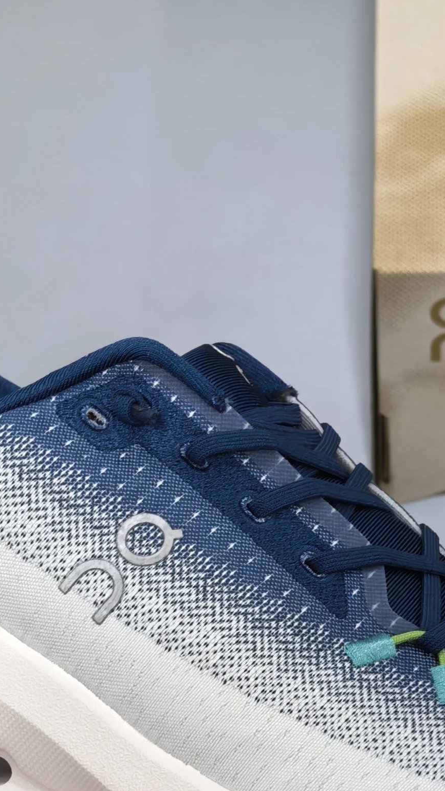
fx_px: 2433
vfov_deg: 18.2
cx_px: 242
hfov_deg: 10.5
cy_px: 703
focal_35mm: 116
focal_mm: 5.75
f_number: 2
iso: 200
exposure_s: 1/50
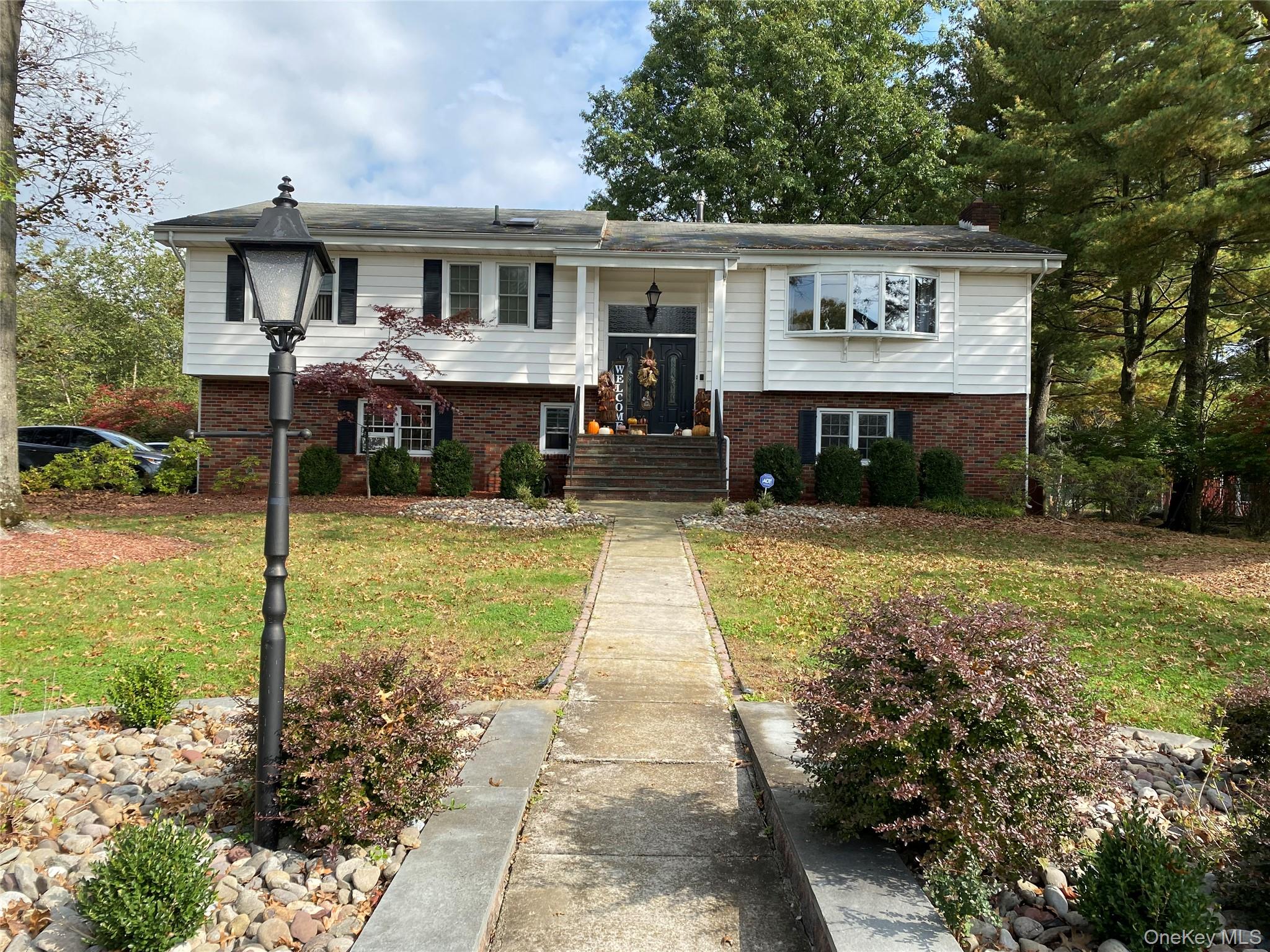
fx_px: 954
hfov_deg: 67.3
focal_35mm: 26
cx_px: 635
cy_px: 476
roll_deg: -1.5
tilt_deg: +2.0
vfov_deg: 53.1
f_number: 1.8
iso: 32
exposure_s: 1/1543
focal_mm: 4.25
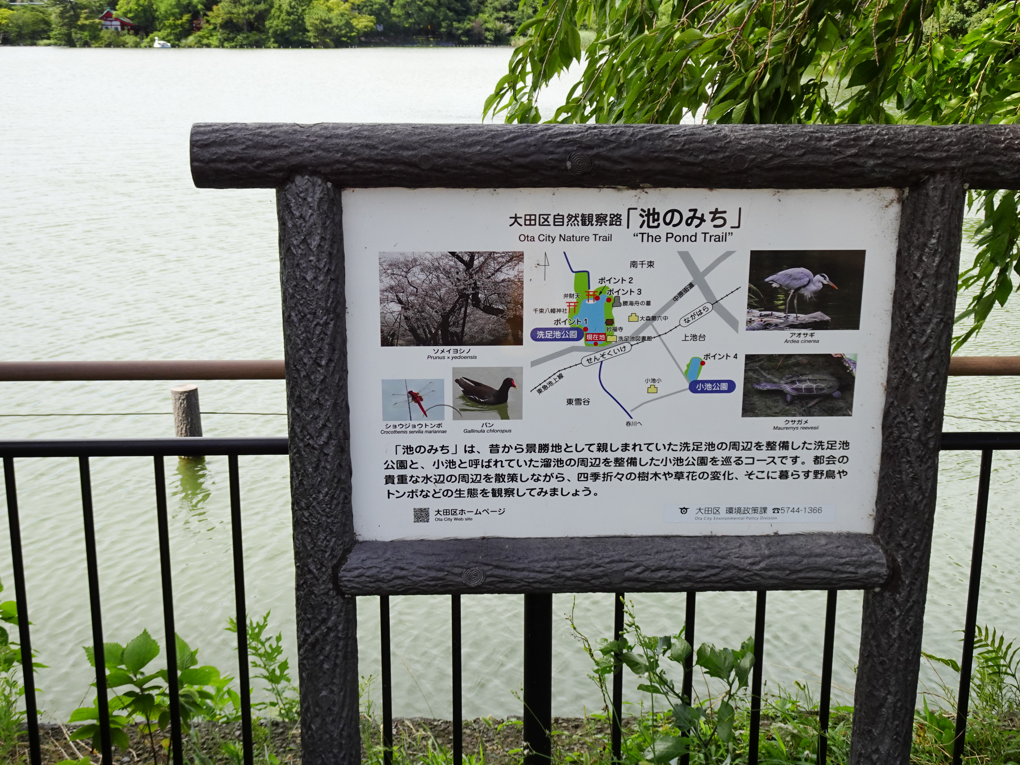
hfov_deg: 45.8
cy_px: 382
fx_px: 1208
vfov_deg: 35.1
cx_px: 510
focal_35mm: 41
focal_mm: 6.84
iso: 100
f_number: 4
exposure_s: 1/250
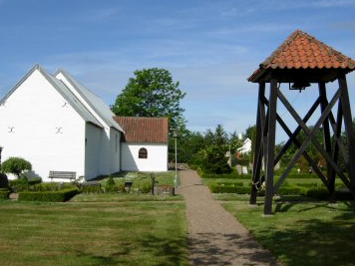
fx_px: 441
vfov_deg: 33.6
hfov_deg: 43.8
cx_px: 171
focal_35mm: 43
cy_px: 117
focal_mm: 7.5
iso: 50
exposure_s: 1/384
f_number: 6.8
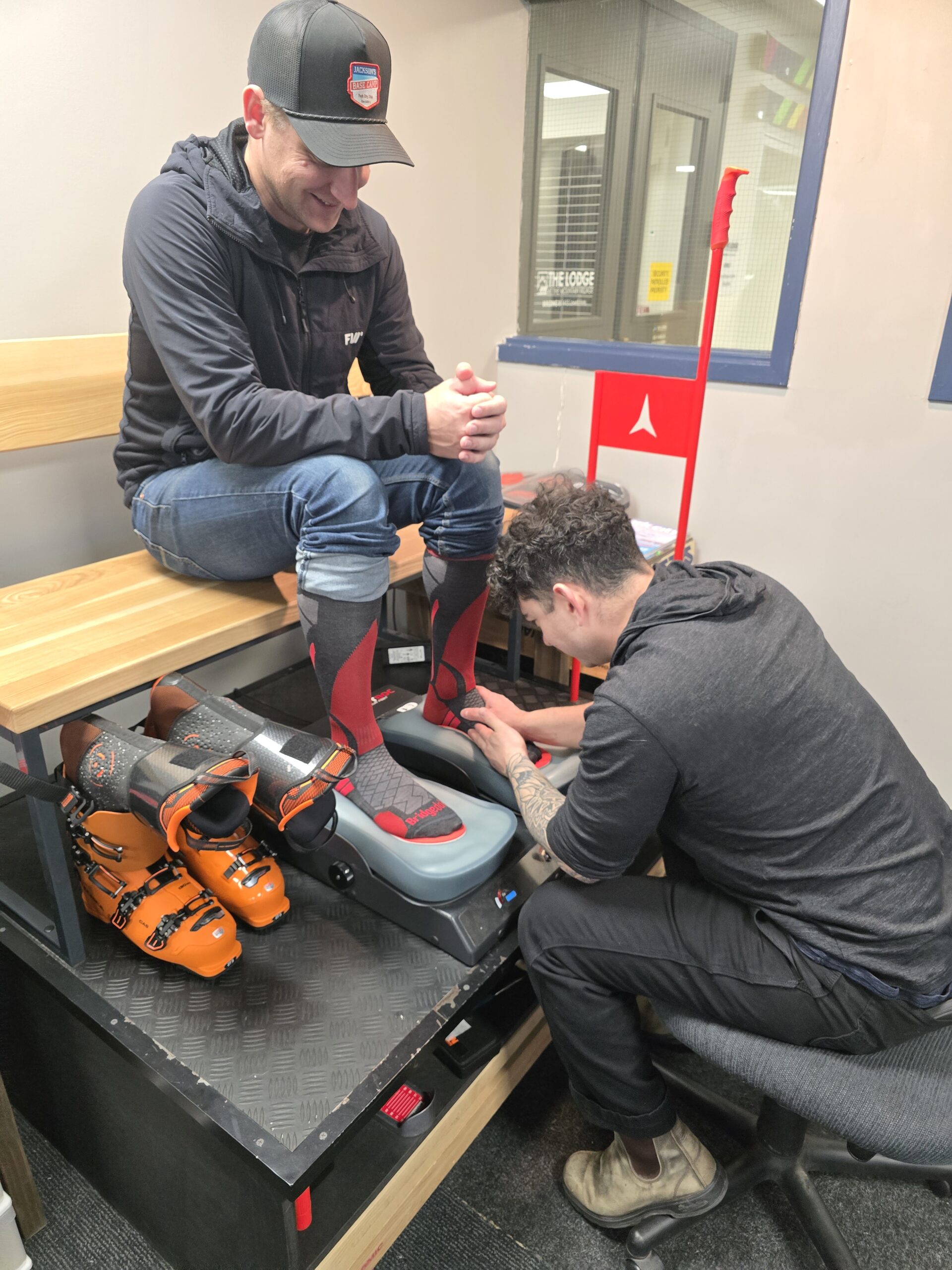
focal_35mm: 23
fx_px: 843
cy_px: 635
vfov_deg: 73.9
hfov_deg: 58.9
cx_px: 476
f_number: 1.7
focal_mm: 6.3
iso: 1000
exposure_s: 1/120
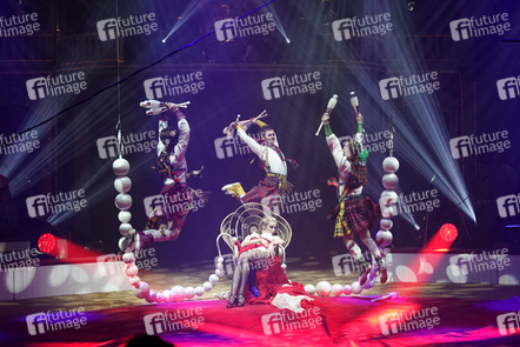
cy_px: 174
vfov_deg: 26.5
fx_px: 737
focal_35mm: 51
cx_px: 261
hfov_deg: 38.9
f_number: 5.6
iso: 1600
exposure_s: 1/320
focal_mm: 50
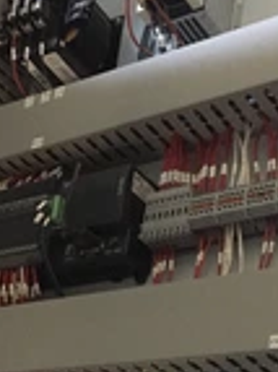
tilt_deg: +19.5
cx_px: 112
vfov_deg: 23.3
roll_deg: -7.5
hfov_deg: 18.2
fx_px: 869
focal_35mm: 81
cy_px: 359
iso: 400
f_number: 2.2
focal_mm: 4.15
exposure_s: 1/15
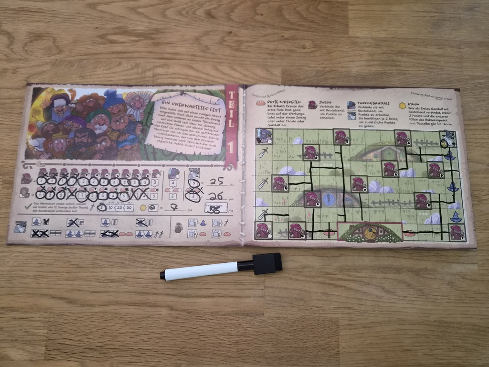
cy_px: 184
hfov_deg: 73.9
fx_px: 325
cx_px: 244
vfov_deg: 58.9
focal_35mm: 23
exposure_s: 1/100
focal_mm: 5.4
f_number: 1.8
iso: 1000
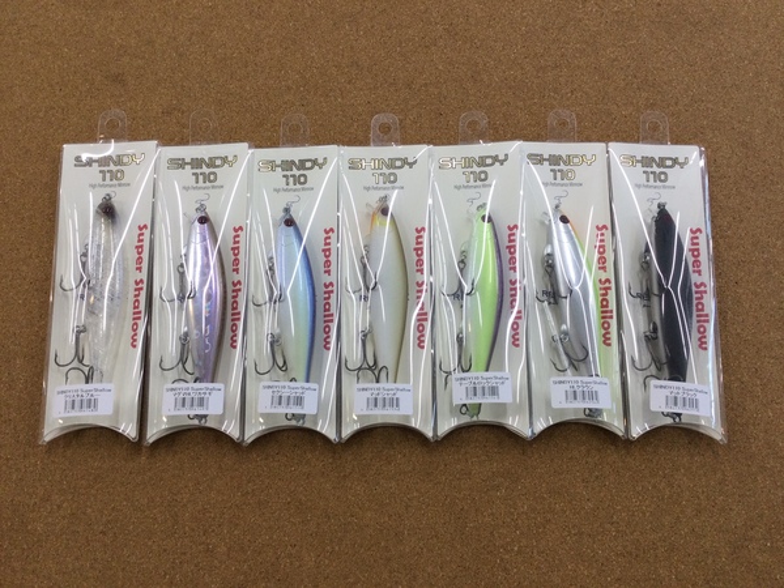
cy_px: 294
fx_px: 702
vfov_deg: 45.4
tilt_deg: -76.2
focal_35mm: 31
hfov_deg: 58.4
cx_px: 392
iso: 32
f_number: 2.4
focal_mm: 3.3
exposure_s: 1/40
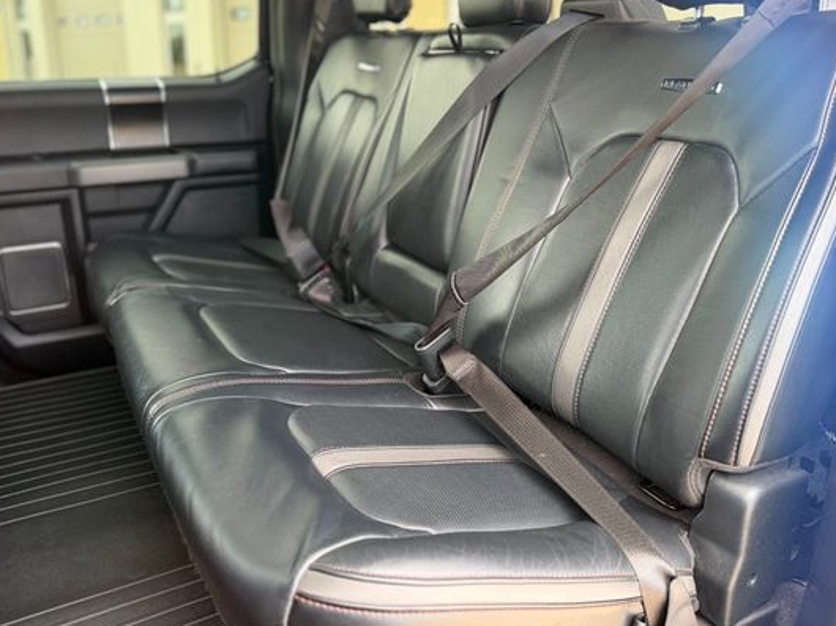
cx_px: 439
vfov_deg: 48.1
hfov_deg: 61.7
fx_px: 700
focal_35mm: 29
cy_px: 270
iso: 160
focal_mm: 6.76
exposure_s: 1/121
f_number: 1.78
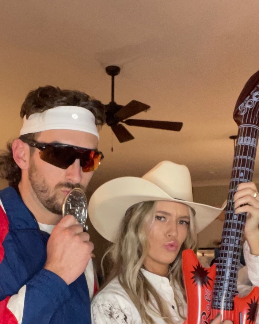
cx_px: 137
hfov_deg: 29.7
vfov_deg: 35.5
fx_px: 489
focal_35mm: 51
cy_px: 257
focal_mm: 2.71
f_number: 2.2
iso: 400
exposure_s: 1/40
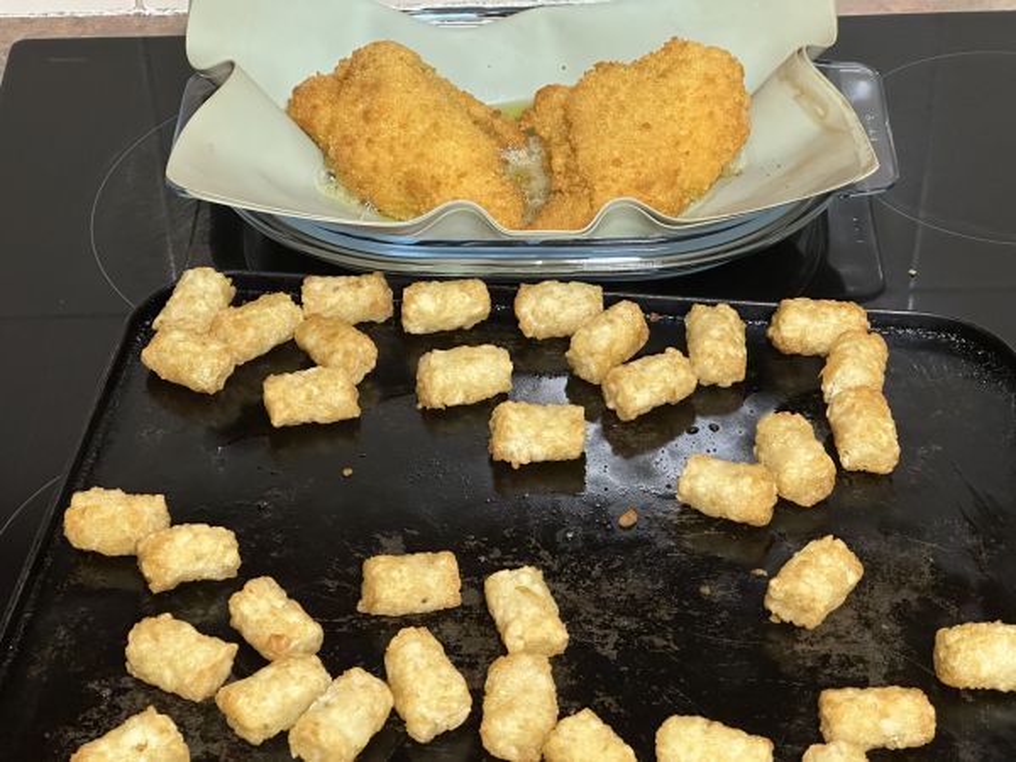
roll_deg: +1.1
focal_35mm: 77
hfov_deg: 25.3
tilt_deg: -39.8
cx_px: 508
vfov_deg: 19.1
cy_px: 381
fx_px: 2260
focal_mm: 9
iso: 1000
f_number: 2.8
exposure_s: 1/34
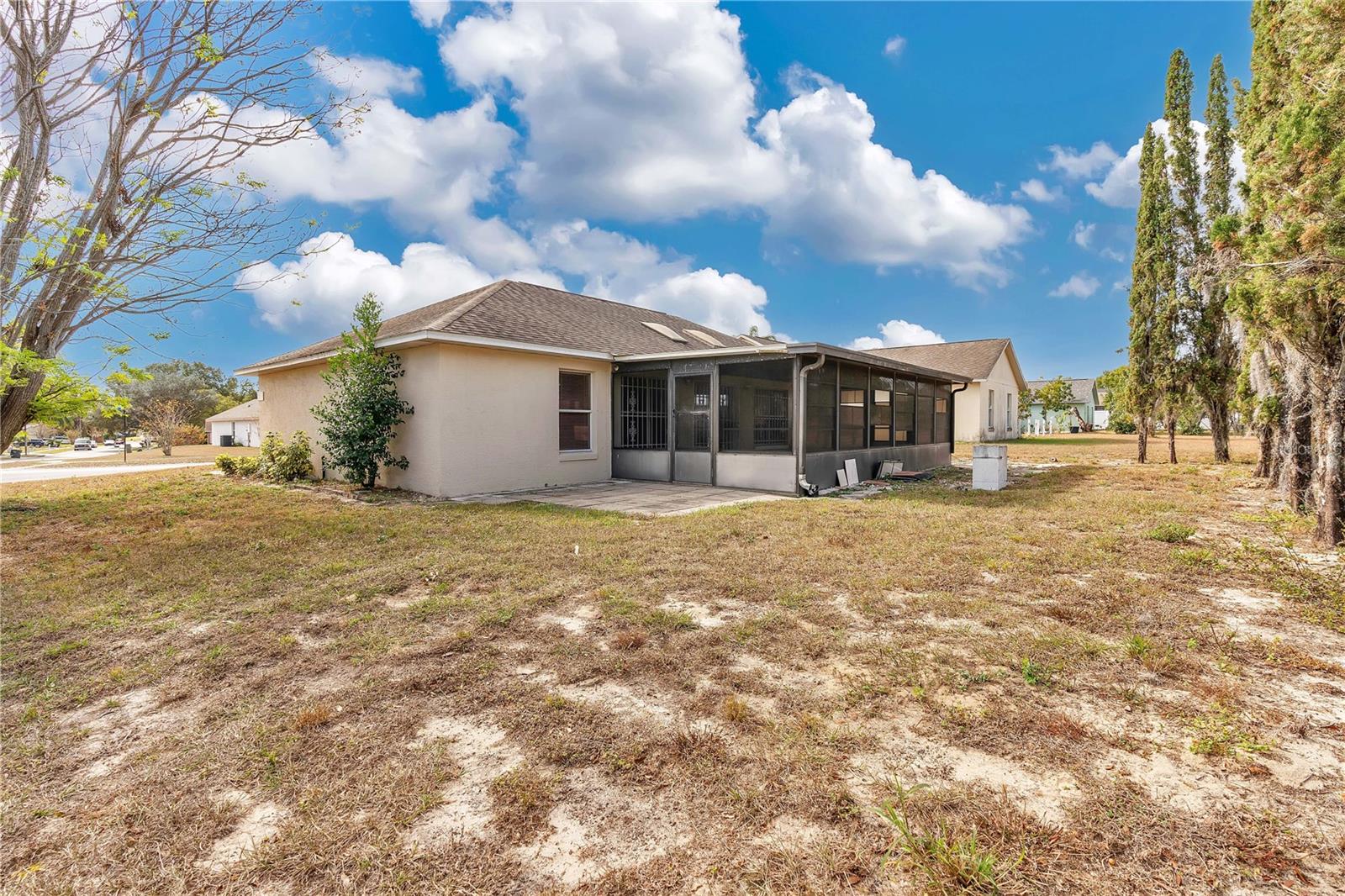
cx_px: 672
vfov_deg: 73.7
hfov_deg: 96.7
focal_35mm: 16
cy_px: 448
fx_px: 598
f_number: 7.1
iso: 100
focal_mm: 16
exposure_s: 1/200
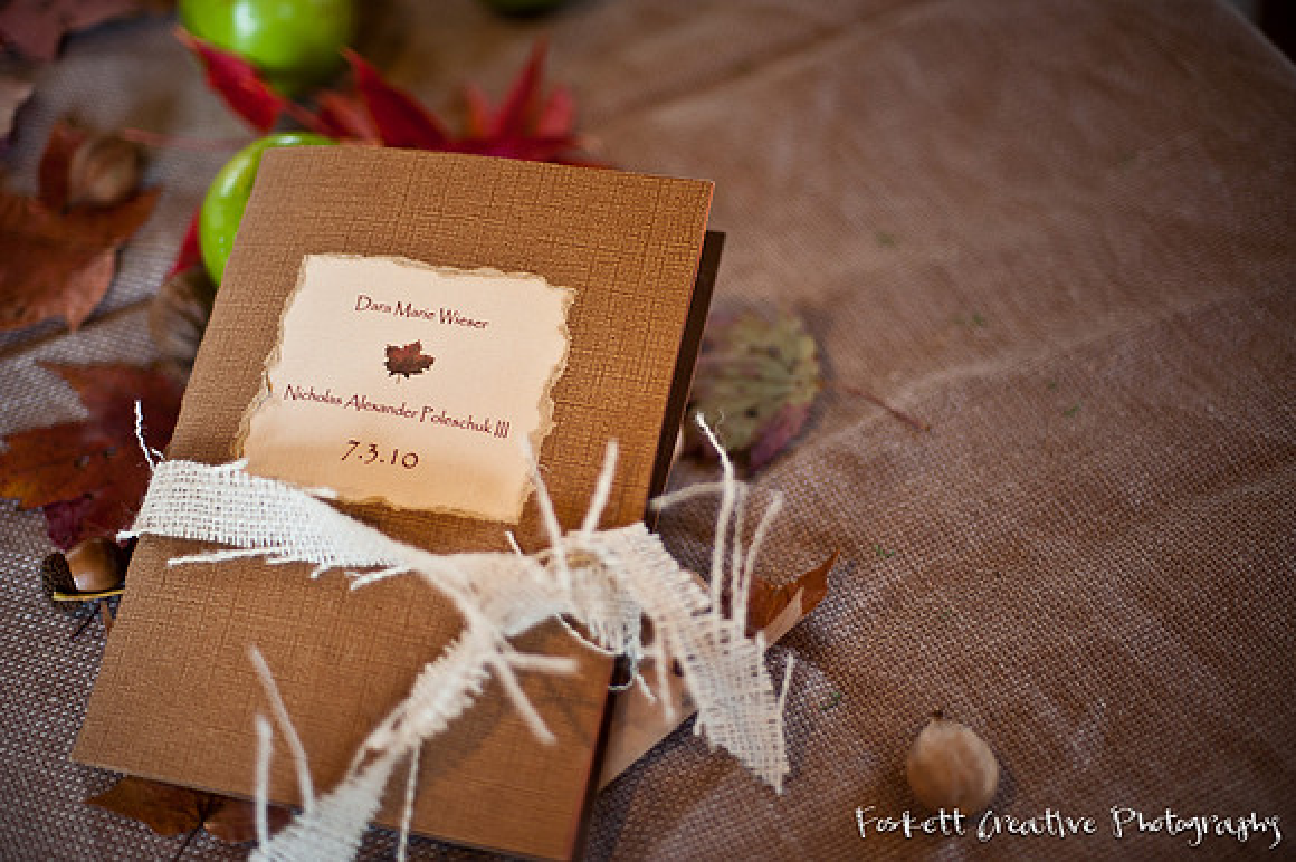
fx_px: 1799
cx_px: 648
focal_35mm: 50
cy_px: 431
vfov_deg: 27.0
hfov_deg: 39.6
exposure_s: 1/125
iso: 250
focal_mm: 50
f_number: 1.4
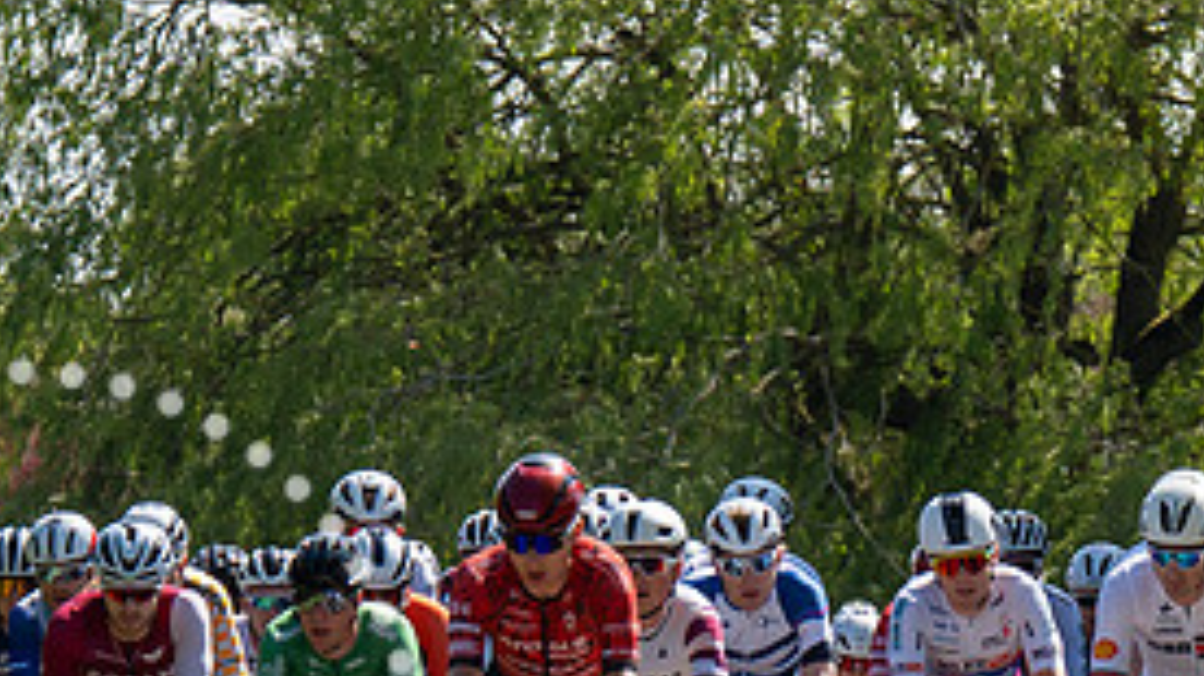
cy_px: 876
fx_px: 15031
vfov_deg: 2.6
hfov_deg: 4.6
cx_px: 940
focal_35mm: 471
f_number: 5.6
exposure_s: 1/1000
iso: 200
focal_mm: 103
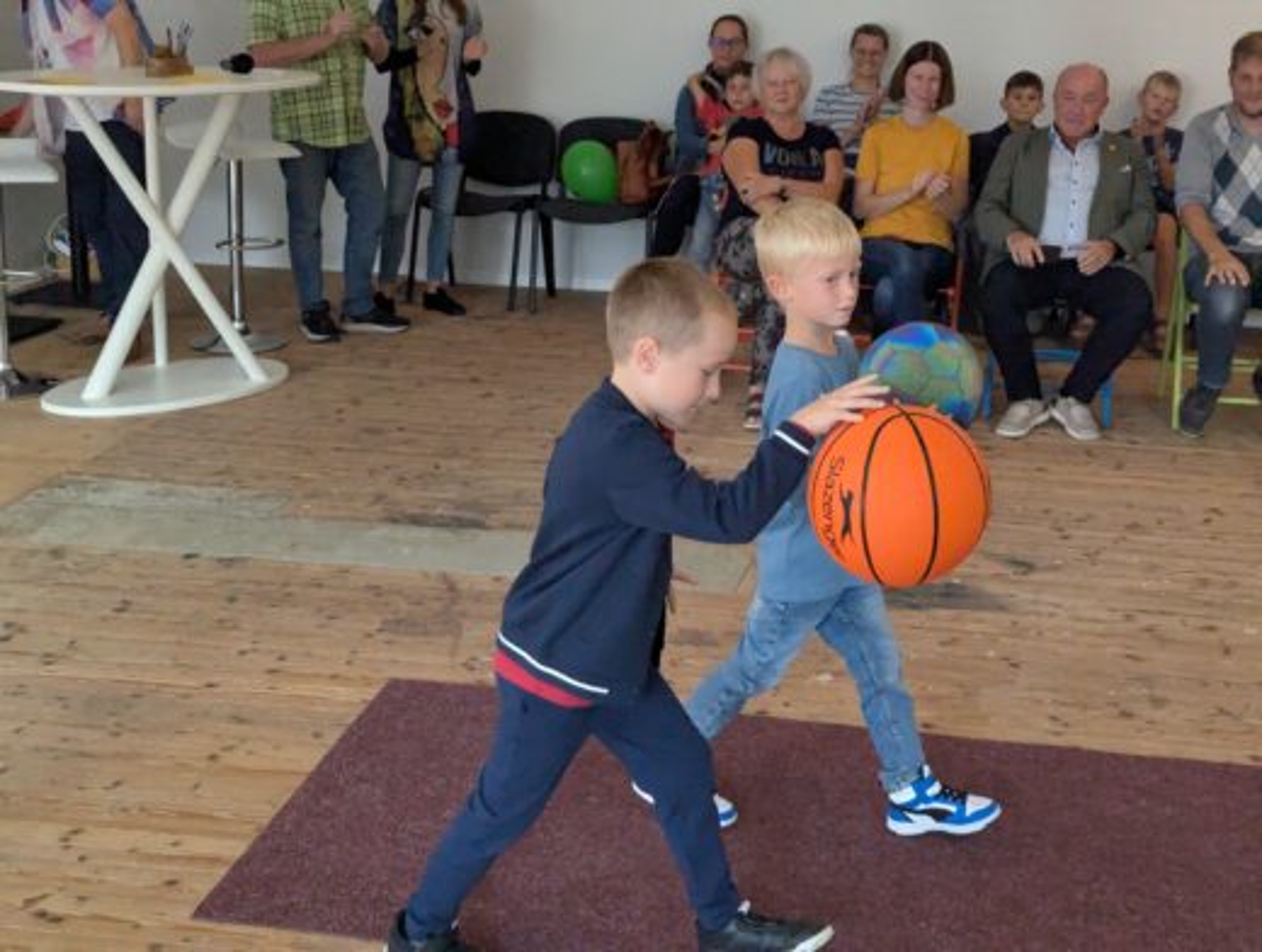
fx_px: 1753
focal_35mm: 48
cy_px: 476
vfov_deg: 30.4
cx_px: 631
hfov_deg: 39.6
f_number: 1.85
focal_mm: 6.81
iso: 1535
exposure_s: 1/1055
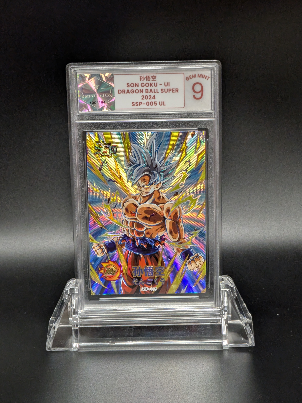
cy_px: 202
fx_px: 570
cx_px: 151
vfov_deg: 38.9
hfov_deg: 29.7
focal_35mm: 49
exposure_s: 1/120
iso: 349
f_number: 1.7
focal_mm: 4.53
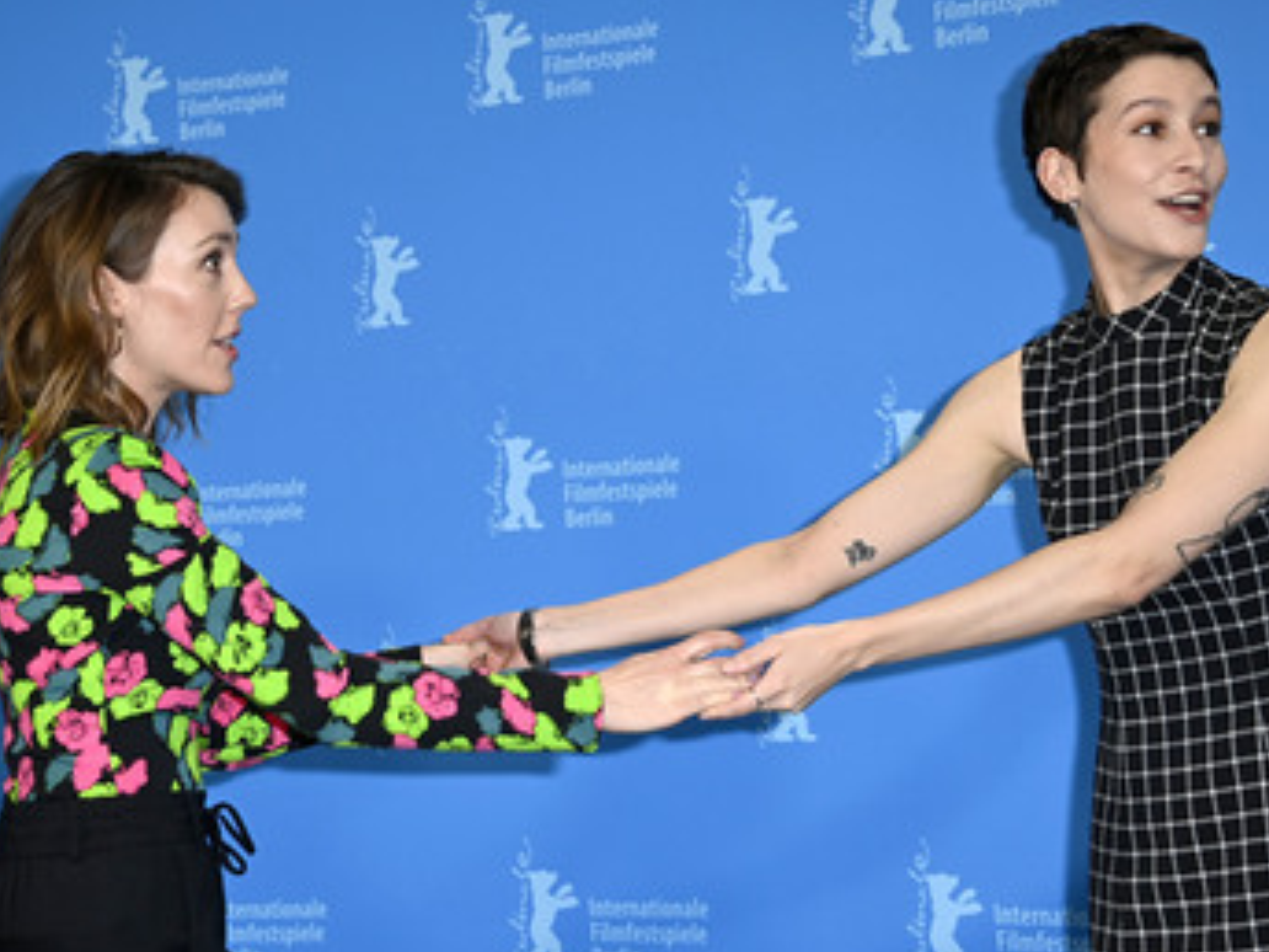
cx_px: 673
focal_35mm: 78
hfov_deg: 25.0
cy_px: 491
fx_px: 2859
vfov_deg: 18.9
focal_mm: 62
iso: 800
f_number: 5
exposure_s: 1/200
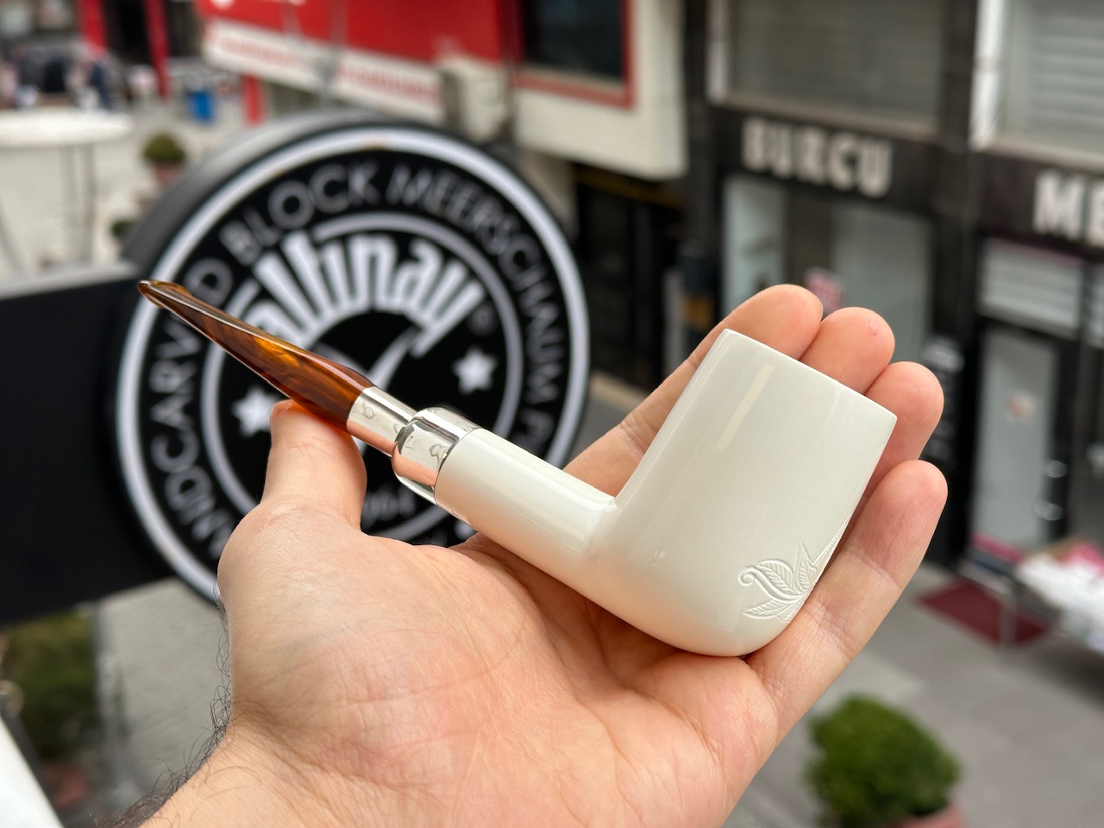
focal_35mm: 48
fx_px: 1531
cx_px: 552
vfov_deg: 30.3
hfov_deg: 39.7
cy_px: 414
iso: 64
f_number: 1.78
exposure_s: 1/699
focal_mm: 6.86
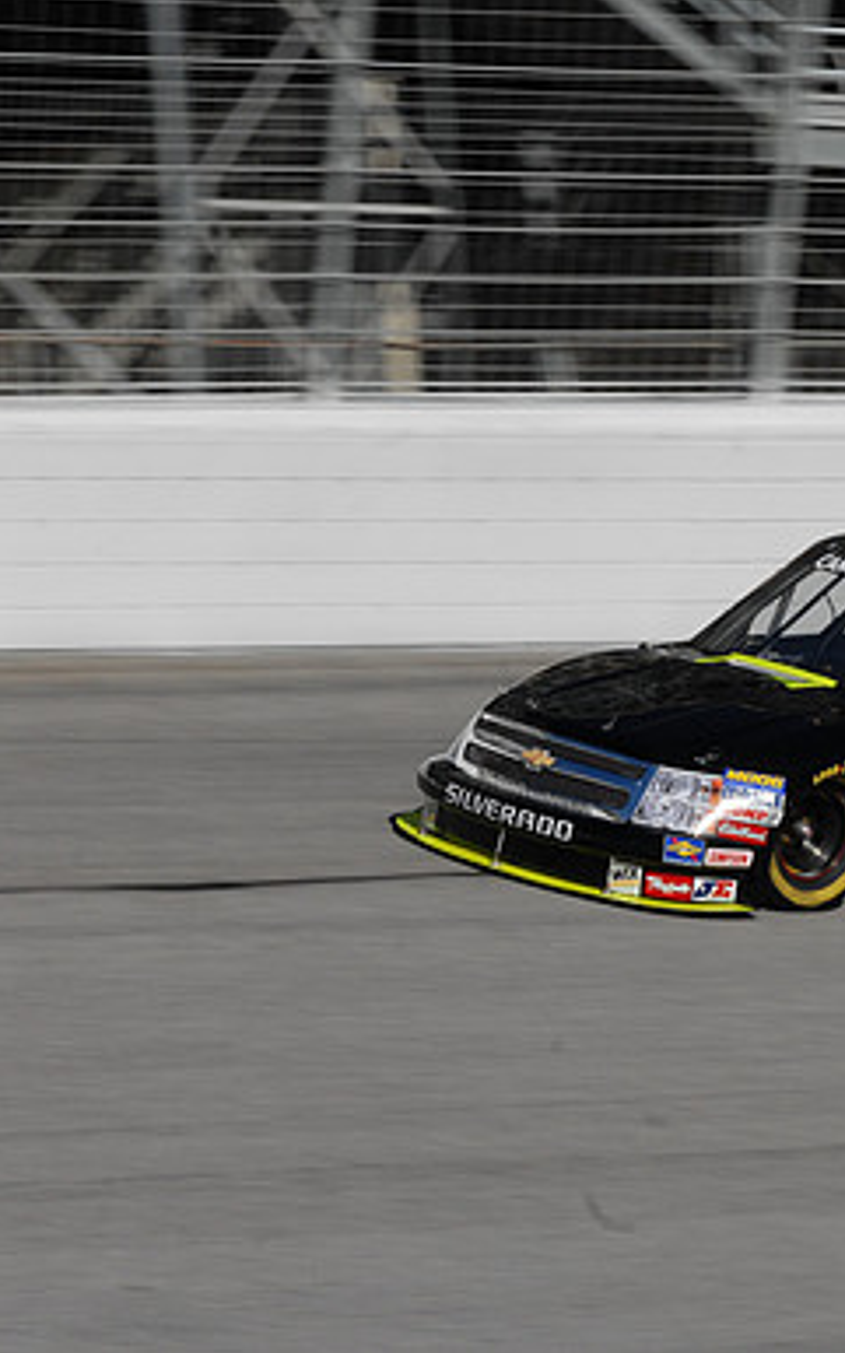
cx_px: 978
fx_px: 10177
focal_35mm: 276
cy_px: 676
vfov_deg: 7.6
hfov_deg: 4.7
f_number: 16
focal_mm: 120
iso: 320
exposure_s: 1/400
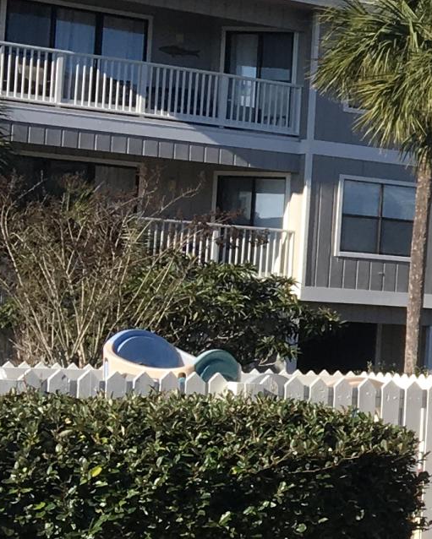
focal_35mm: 133
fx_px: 2124
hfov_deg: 9.8
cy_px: 274
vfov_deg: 14.5
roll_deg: -2.3
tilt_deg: +5.2
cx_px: 1140
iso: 25
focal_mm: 4.15
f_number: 2.2
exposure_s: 1/1282
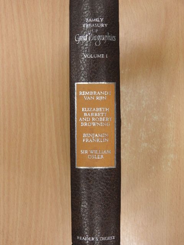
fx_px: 354
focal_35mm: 50
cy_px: 122
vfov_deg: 38.2
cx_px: 92
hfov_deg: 29.1
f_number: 4
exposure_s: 1/60
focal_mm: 9
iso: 400
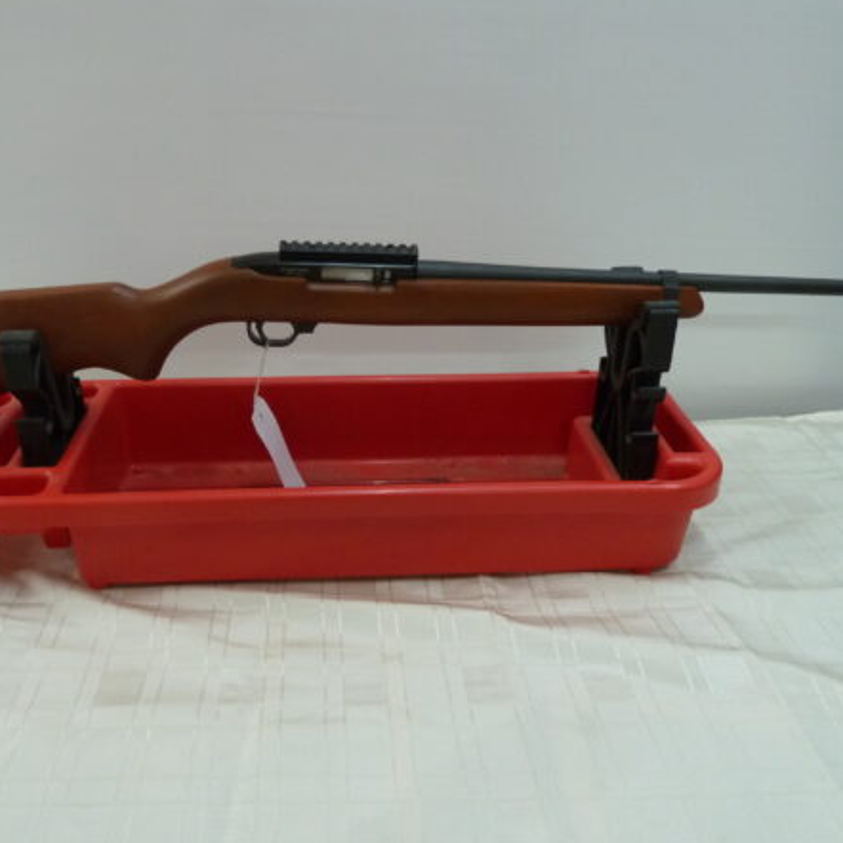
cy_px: 422
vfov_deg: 54.0
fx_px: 827
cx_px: 368
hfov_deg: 53.9
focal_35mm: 30
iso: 250
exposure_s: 1/30
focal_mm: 4.1
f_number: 3.3
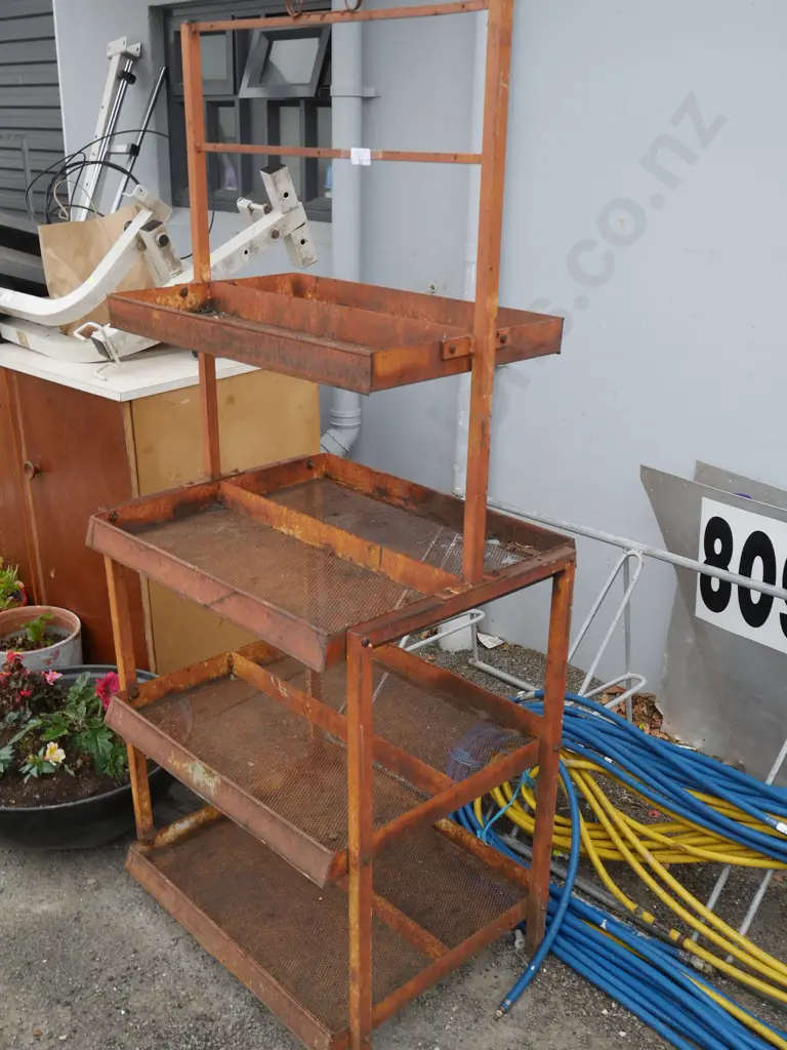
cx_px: 394
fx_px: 1091
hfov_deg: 39.7
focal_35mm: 36
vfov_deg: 51.4
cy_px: 525
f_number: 5
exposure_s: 1/60
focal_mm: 18
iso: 500
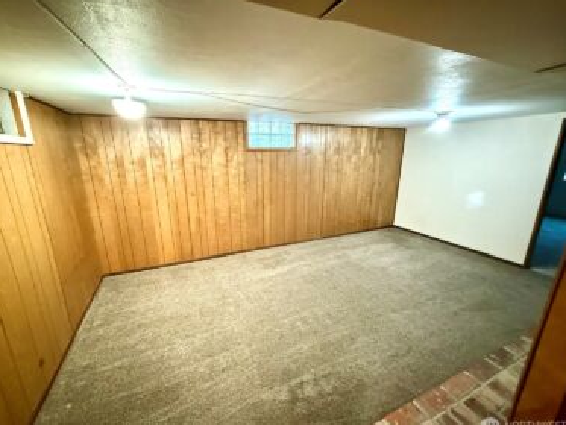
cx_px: 275
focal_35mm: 15
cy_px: 216
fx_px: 245
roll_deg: +0.3
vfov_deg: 81.8
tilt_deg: -14.7
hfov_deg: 98.1
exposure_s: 1/40
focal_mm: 2.22
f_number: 2.2
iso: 1250
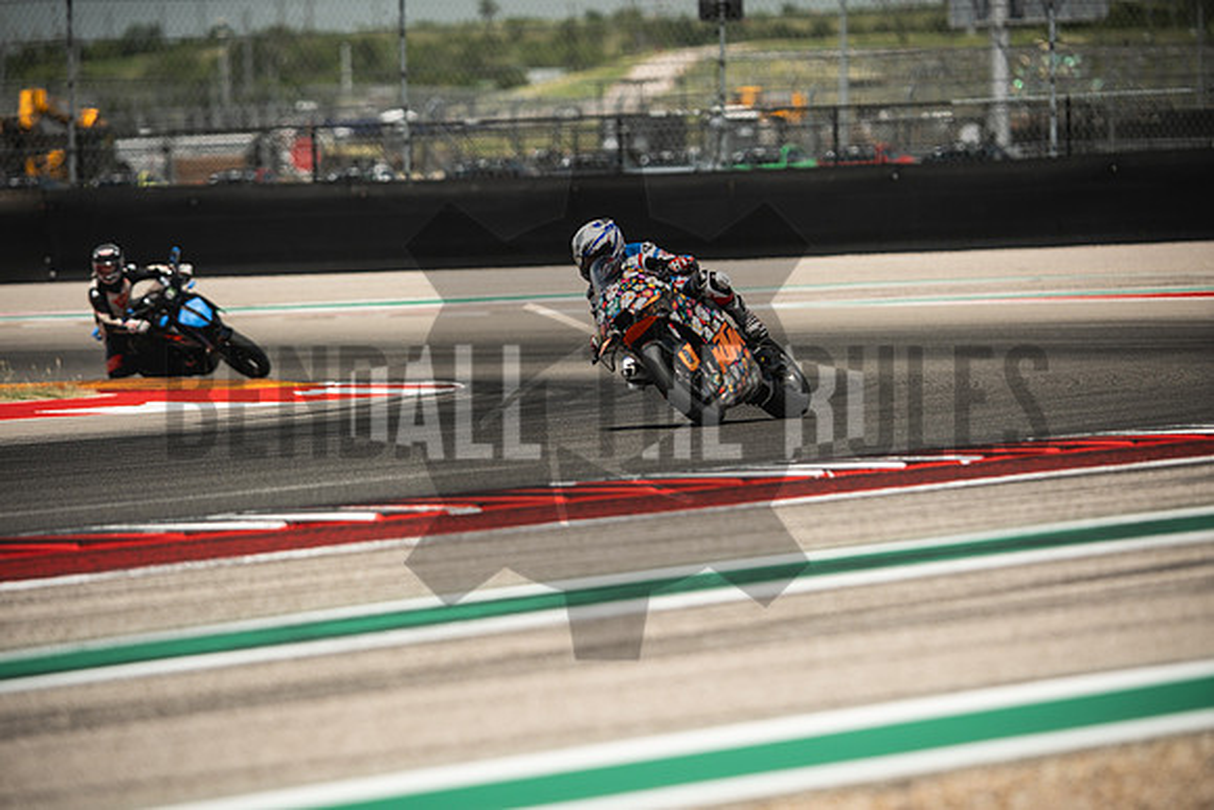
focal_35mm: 300
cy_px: 405
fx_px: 10119
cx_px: 607
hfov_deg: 6.9
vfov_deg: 4.6
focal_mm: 200
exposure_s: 1/2000
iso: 160
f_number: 2.5
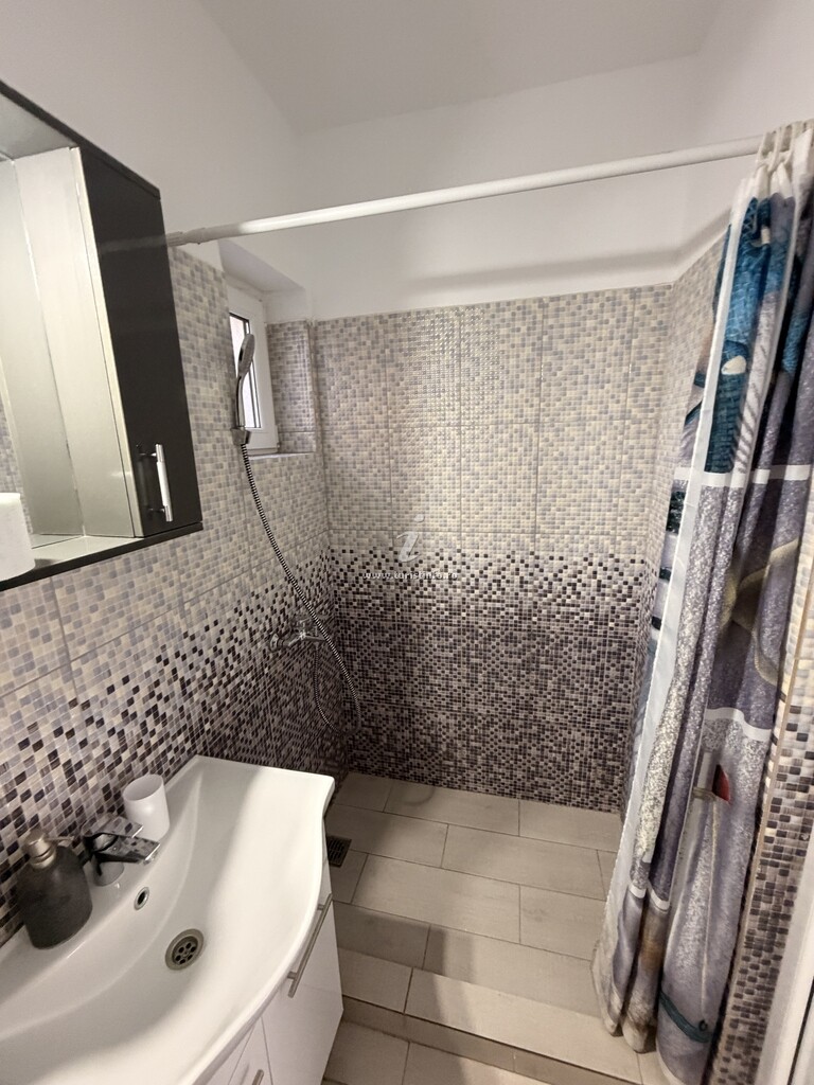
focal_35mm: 14
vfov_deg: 102.1
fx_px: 439
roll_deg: +2.4
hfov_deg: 85.7
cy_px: 542
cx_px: 407
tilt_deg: -12.8
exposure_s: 1/50
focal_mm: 2.22
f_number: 2.2
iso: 400
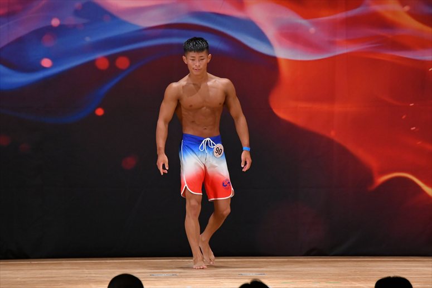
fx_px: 3238
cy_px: 144
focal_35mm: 270
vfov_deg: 5.1
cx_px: 216
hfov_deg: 7.6
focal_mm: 180
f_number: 5.6
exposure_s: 1/400
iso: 3200
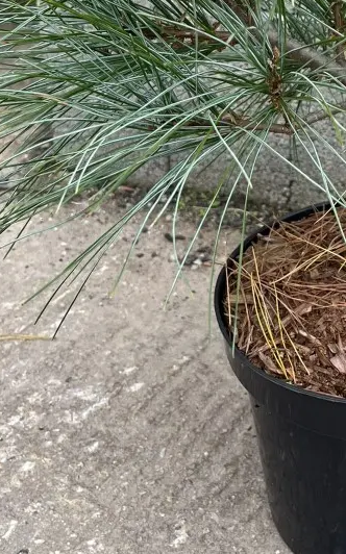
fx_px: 846
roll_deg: -2.8
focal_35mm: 56
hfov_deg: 22.3
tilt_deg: -25.7
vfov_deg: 35.4
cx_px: 345
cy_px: 129
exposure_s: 1/121
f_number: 1.6
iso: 50
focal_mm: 5.1
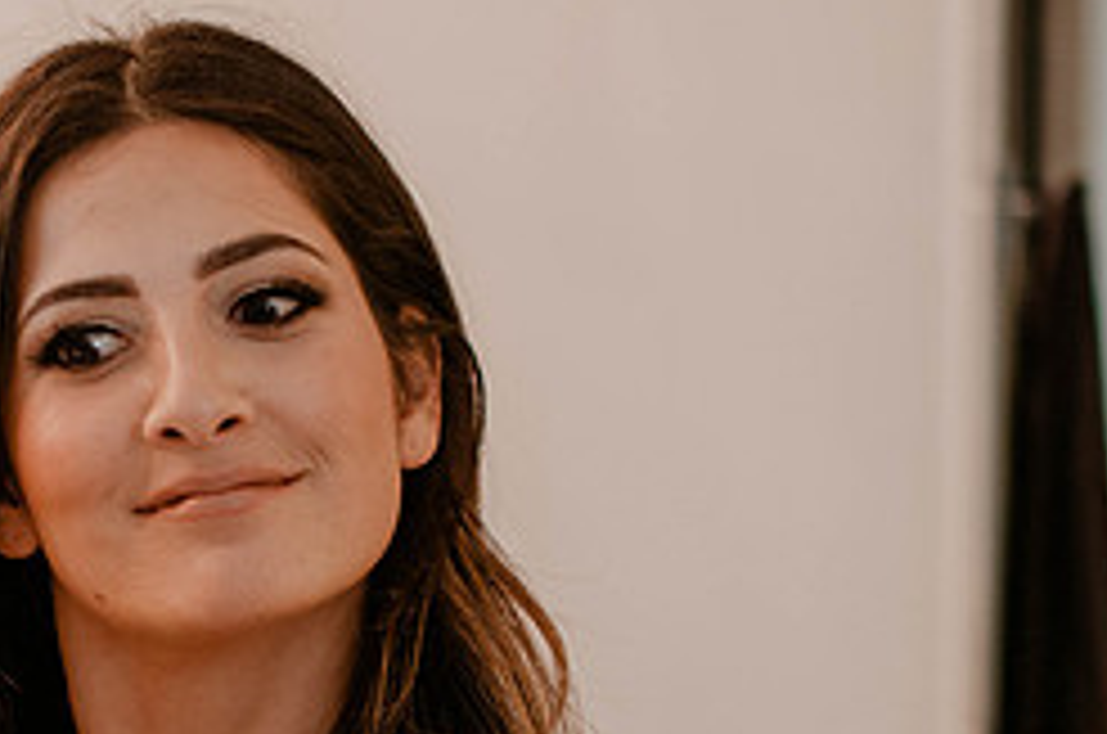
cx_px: 140
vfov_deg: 7.7
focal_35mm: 177
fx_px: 5432
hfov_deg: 11.6
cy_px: 669
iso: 250
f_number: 1.8
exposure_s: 1/200
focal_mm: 50
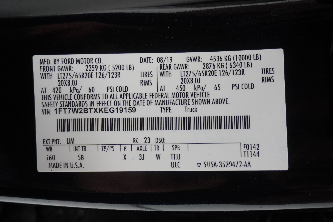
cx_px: 166
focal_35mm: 40
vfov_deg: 33.4
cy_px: 111
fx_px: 370
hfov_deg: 48.4
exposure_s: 1/60
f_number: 4.5
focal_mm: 27
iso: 250
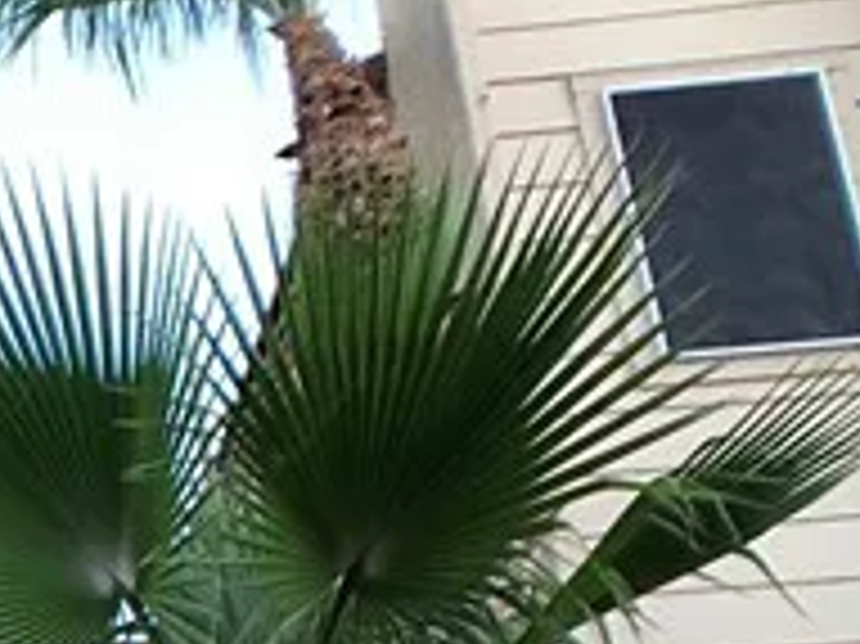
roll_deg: -0.4
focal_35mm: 150
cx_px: -837
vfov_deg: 9.3
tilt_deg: +19.2
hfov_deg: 11.8
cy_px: 1247
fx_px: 3724
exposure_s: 1/30
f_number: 1.8
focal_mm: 3.99
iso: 20
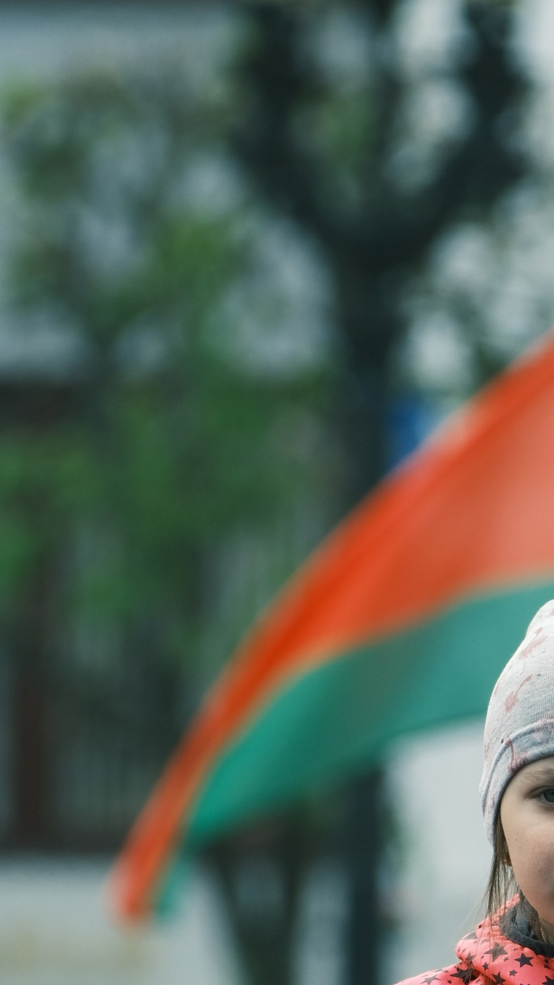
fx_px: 27292
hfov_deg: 1.2
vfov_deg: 2.1
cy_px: 814
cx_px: 714
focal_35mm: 1045
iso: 200
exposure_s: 1/200
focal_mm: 278.4
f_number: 6.4
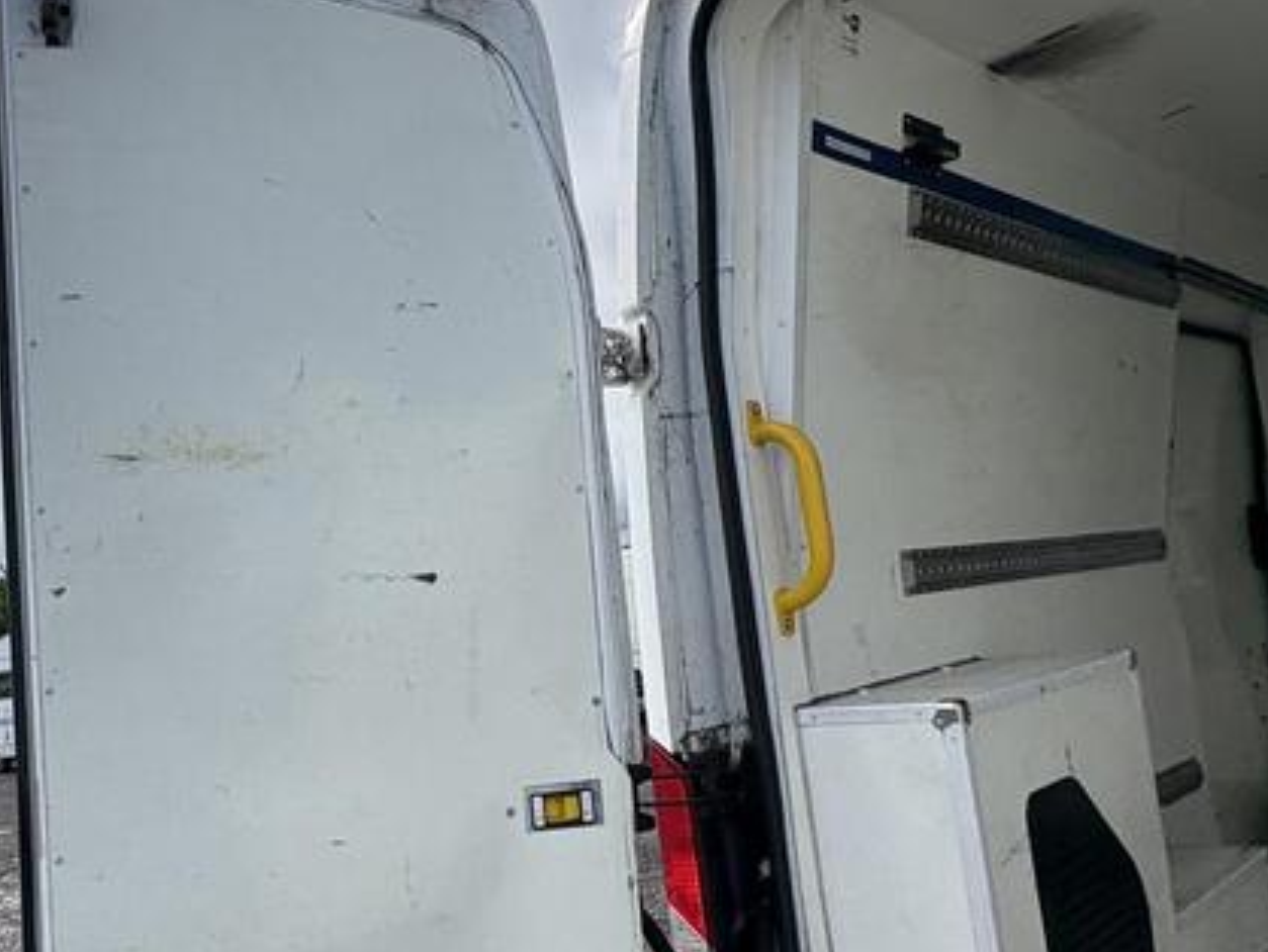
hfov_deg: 56.9
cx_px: 312
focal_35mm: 30
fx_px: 1100
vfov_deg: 46.3
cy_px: 618
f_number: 2.2
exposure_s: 1/1789
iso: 50
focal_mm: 2.22
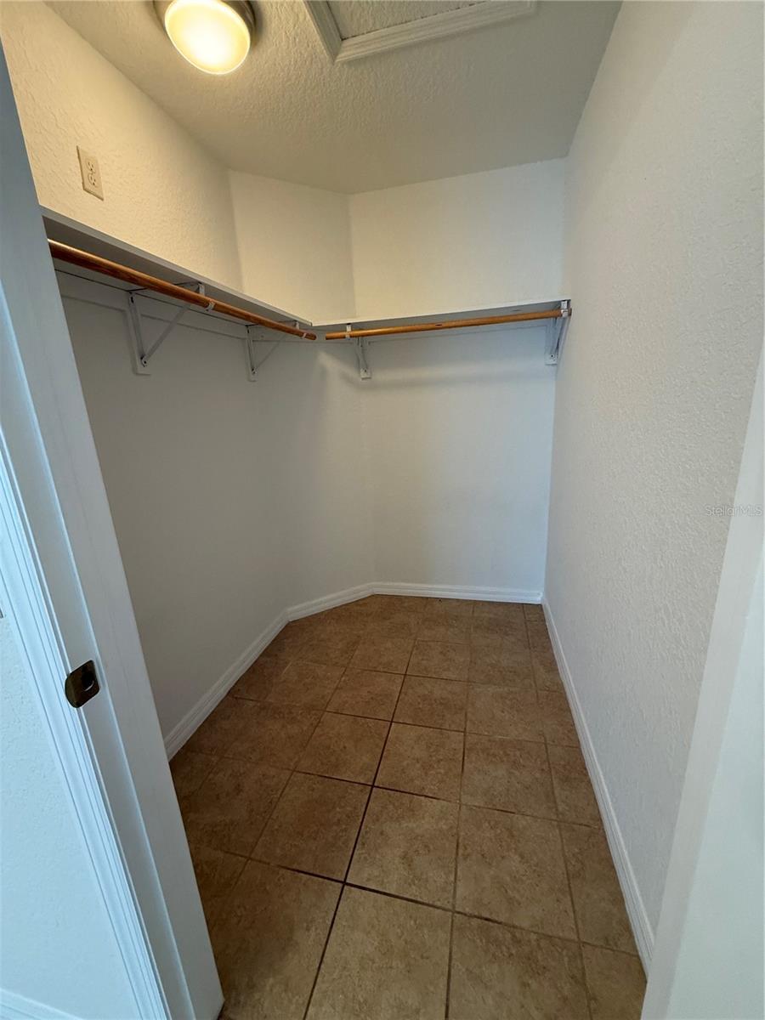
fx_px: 413
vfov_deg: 102.1
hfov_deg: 85.7
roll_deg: +3.1
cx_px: 382
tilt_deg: -14.0
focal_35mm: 14
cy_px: 510
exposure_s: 1/60
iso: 320
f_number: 2.2
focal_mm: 2.22
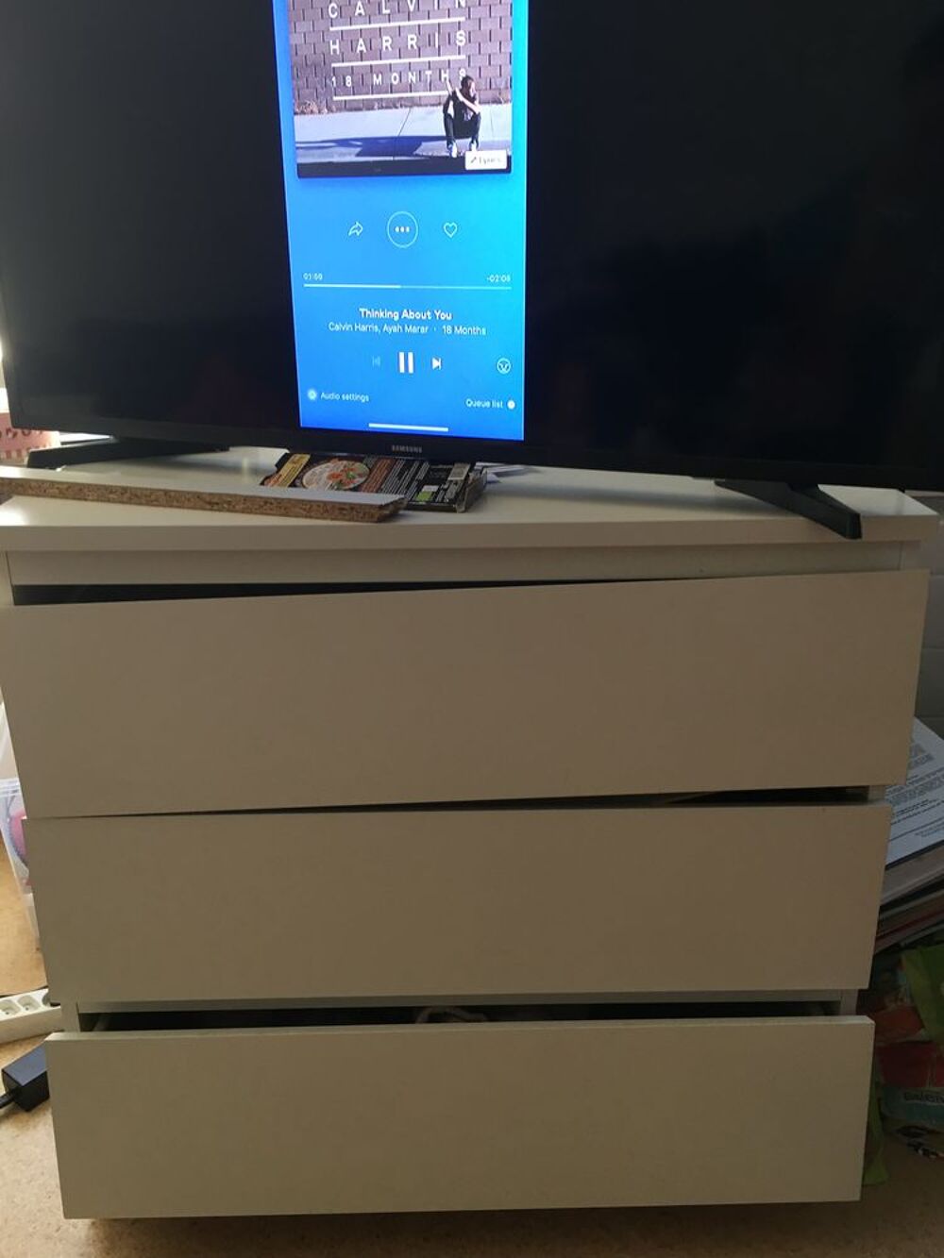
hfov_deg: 48.2
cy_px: 629
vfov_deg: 61.7
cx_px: 472
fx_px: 1054
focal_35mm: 29
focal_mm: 4.15
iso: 40
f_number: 2.2
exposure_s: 1/17
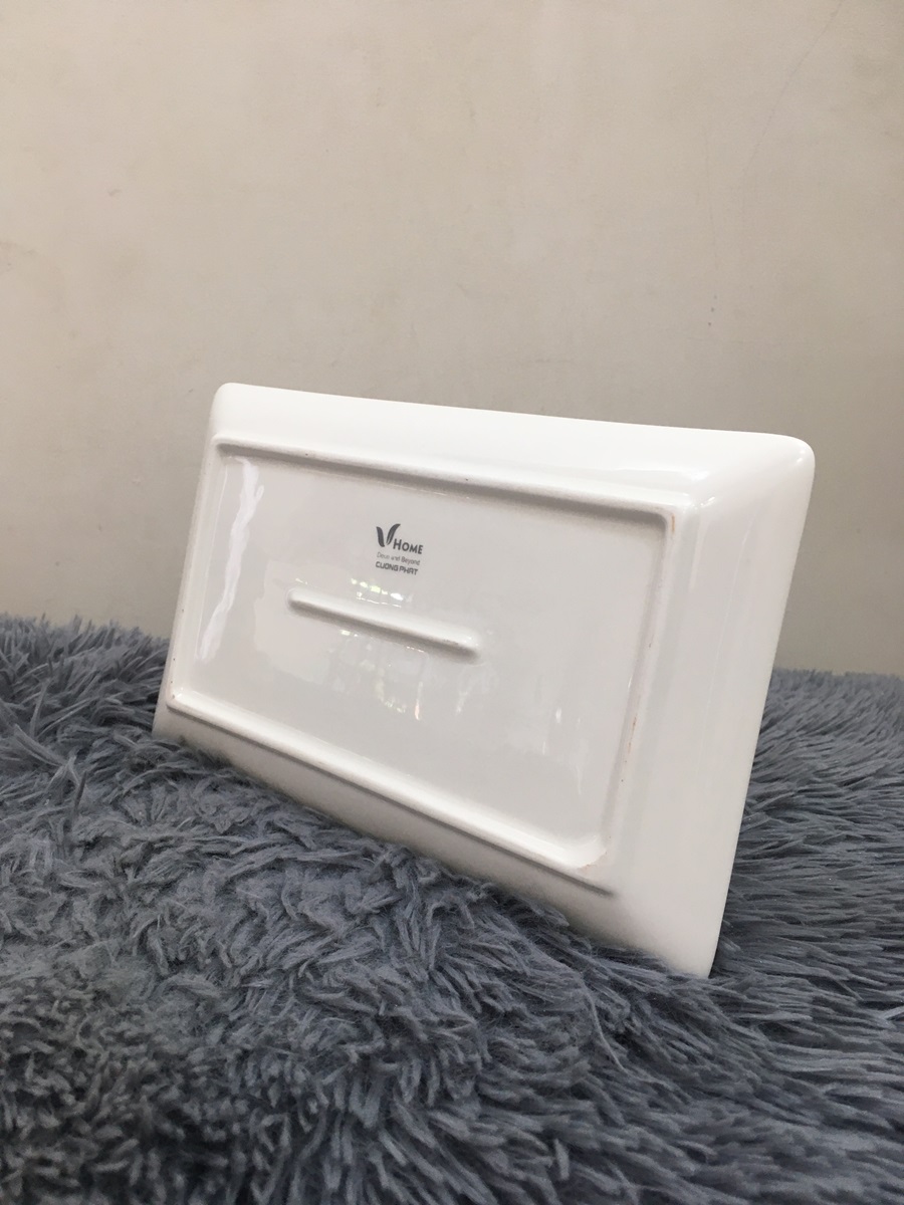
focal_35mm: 29
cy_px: 602
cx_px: 452
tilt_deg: -15.9
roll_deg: -2.1
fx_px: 1010
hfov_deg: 48.2
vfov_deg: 61.7
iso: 50
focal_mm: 4.15
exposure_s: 1/33
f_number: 2.2
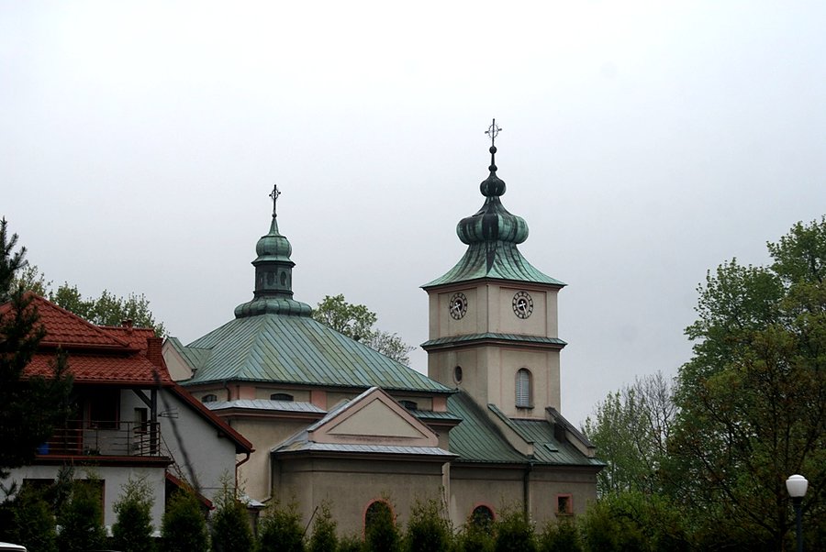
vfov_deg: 16.6
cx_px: 413
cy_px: 276
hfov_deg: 24.6
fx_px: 1895
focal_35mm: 82
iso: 100
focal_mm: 55
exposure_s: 1/125
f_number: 7.1
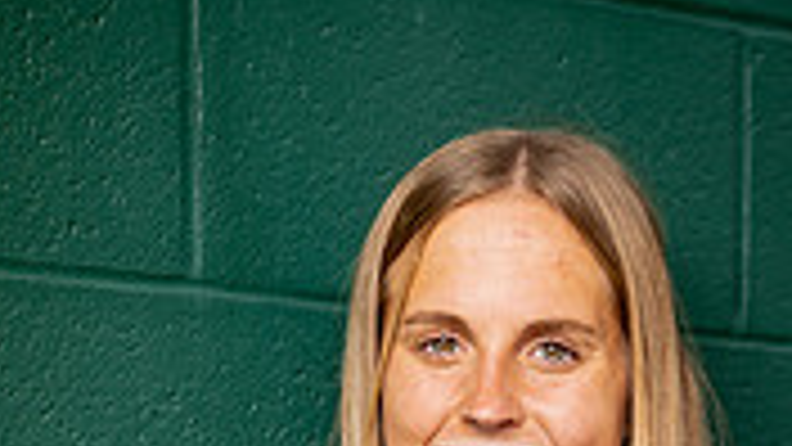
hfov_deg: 14.6
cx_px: 540
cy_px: 969
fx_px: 3087
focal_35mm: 147
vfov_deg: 7.8
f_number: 4
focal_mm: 55
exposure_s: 1/800
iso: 100
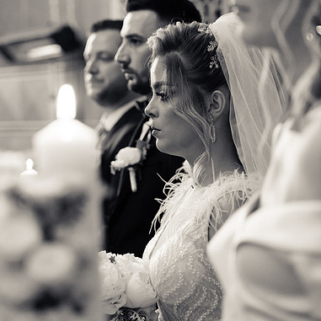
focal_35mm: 97
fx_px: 1018
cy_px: 160
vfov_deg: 17.9
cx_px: 135
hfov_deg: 17.9
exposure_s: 1/125
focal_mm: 75
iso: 3200
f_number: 2.8
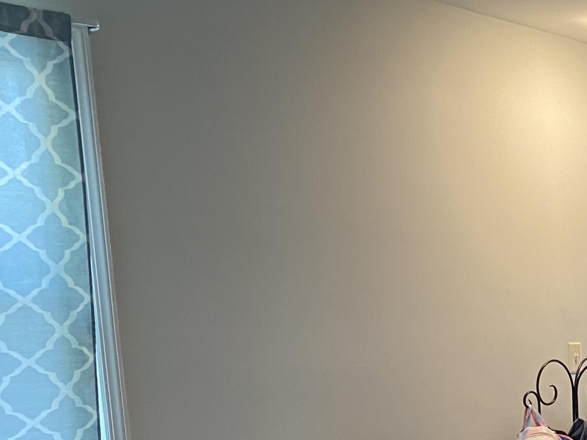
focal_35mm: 70
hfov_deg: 24.1
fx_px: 1187
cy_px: 522
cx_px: 777
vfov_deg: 19.8
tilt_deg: -8.3
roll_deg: +1.0
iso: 250
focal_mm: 4.25
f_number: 1.8
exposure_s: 1/60
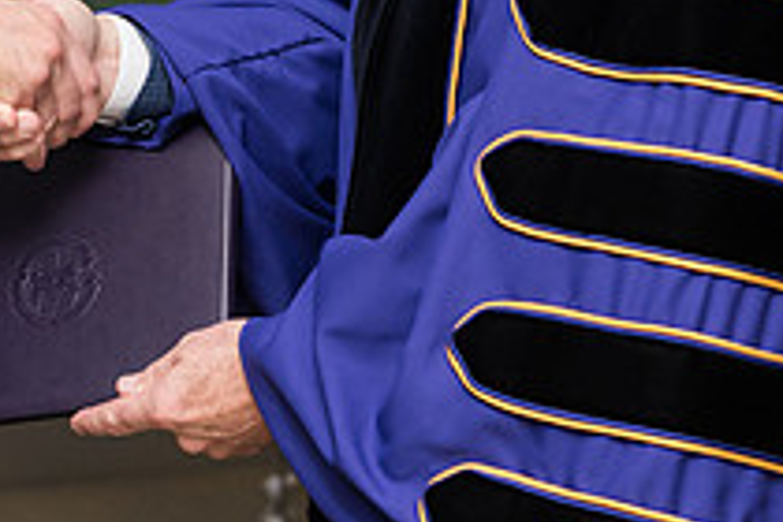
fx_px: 3719
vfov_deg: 7.9
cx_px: 183
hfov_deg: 12.0
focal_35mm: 171
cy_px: -155
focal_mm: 62
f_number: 6.3
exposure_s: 1/200
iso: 1600
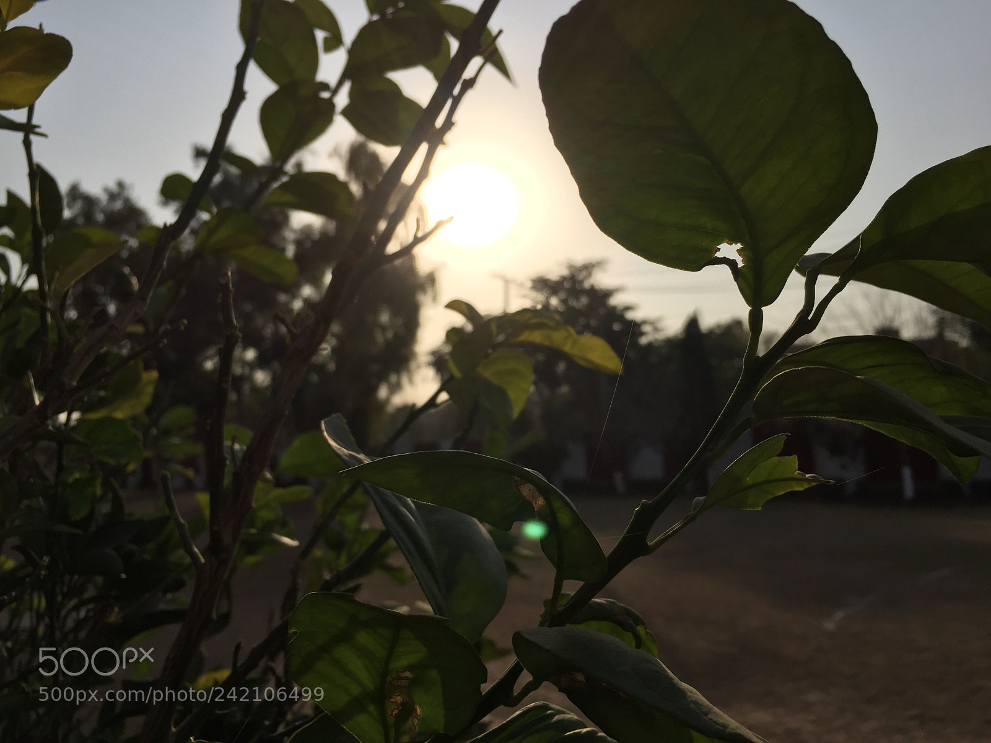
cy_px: 372
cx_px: 496
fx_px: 830
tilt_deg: +5.2
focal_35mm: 29
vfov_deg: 48.2
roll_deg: +1.7
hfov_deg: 61.7
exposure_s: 1/4950
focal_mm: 4.15
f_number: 2.2
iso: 32
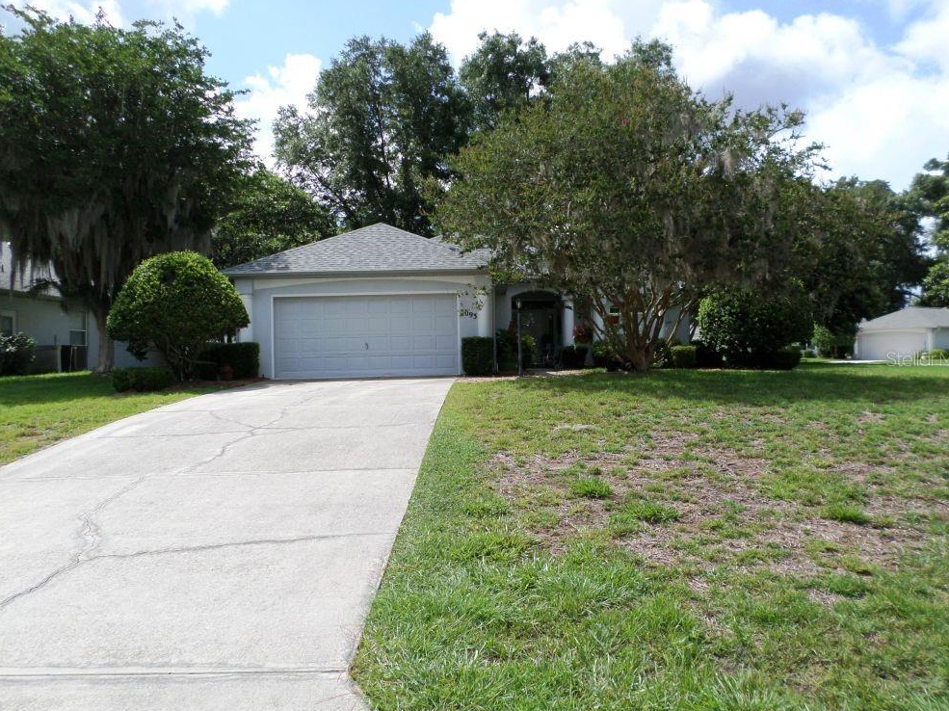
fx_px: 713
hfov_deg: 67.3
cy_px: 358
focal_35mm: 26
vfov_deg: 53.0
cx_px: 484
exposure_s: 1/1000
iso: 80
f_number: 2.5
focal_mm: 4.5
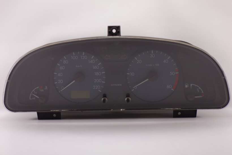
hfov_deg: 26.3
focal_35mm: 77
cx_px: 116
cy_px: 78
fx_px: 496
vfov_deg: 17.7
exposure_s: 1/80
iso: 320
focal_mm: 28.5
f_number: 4
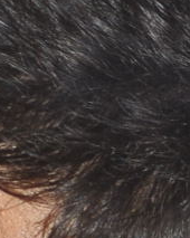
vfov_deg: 0.9
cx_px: 16
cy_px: 620
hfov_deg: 0.7
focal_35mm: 2115
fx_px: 14888
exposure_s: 1/100
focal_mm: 200
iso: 320
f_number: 7.1
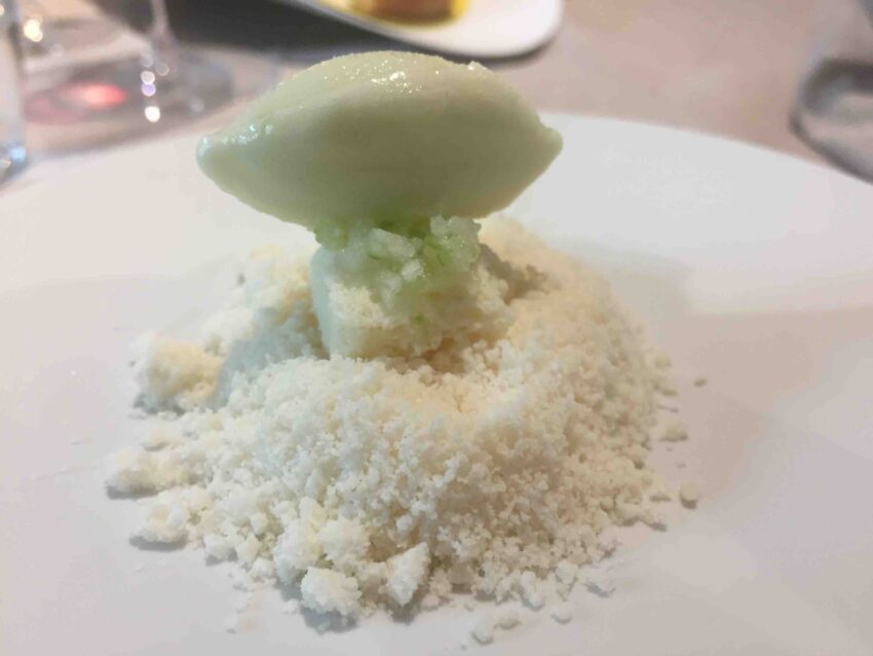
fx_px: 732
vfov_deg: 48.2
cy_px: 328
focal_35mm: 29
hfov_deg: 61.6
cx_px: 436
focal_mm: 4.15
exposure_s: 1/33
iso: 50
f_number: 2.2
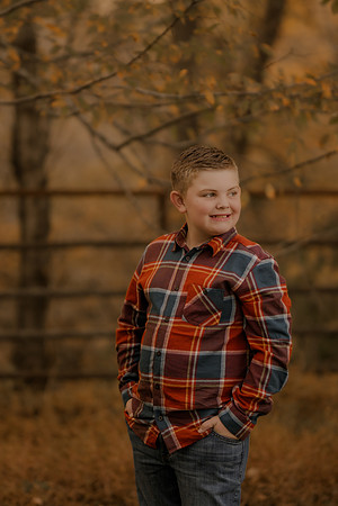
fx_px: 1788
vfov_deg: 16.1
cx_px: 169
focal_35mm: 127
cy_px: 253
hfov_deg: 10.8
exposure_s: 1/400
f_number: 1.4
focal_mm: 85
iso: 200
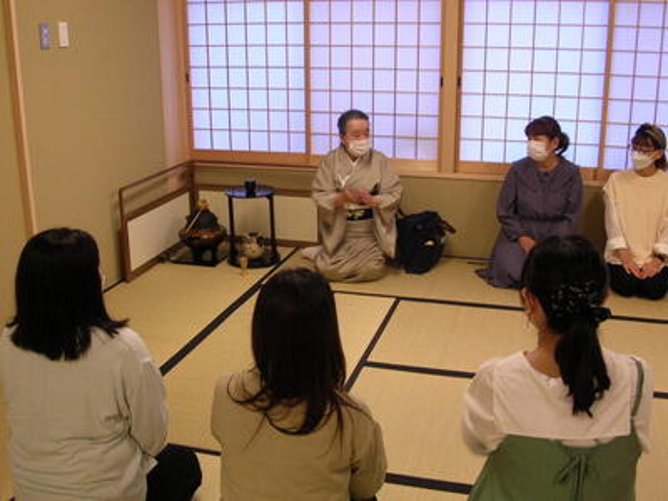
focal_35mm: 40
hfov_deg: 46.8
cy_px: 250
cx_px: 334
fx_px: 772
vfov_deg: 36.0
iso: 50
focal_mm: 6.6
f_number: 3
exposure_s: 1/12.2
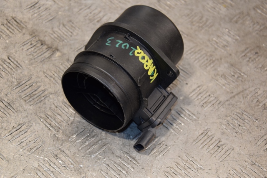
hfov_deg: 26.0
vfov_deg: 17.5
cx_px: 134
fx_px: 578
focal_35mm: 78
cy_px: 89
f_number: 5
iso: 800
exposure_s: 1/160
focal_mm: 52
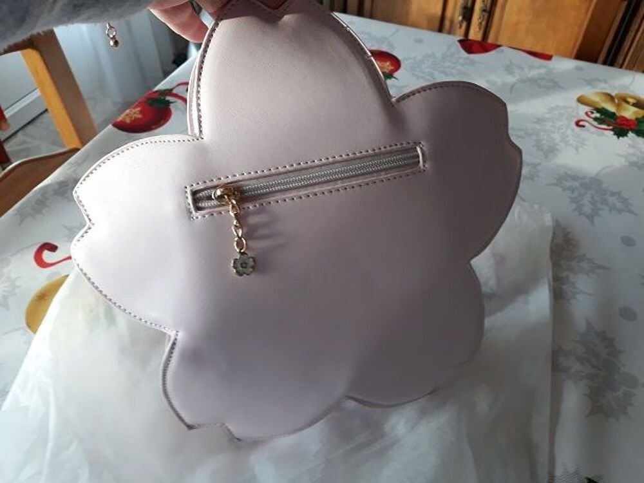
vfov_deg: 51.4
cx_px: 322
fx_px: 502
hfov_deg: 65.3
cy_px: 242
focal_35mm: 27
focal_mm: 3.71
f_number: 1.7
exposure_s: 1/50
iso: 64
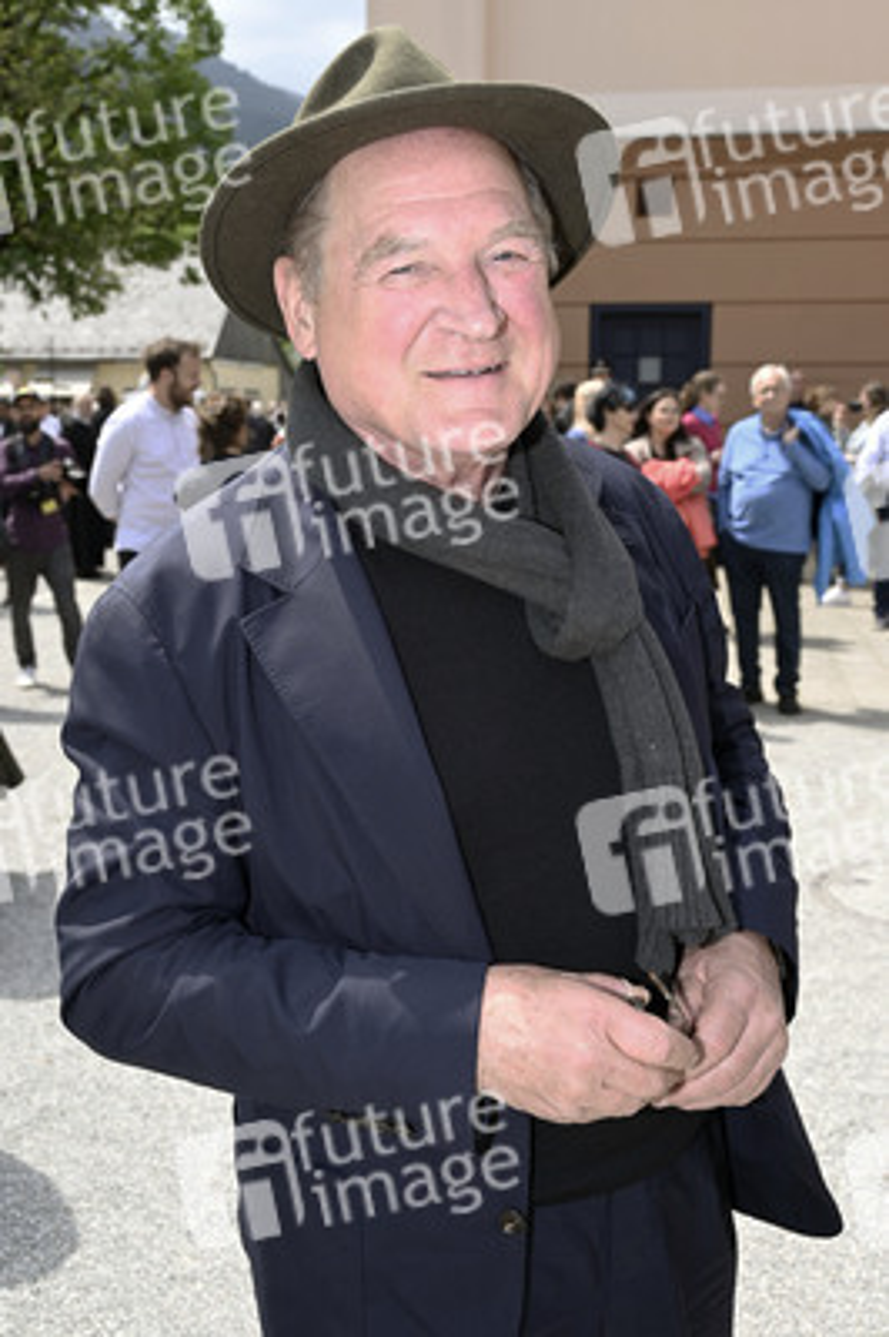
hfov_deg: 33.3
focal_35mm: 40
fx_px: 1484
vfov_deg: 48.5
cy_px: 668
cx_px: 444
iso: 160
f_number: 8
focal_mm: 40
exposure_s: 1/125
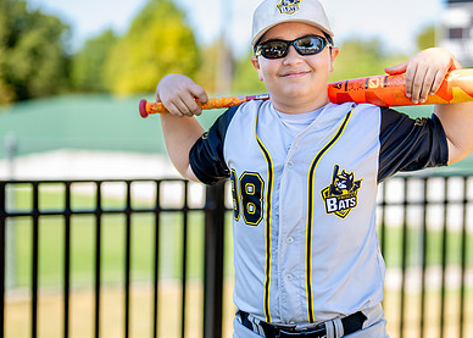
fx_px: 1397
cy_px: 190
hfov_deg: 19.1
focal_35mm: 104
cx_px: 323
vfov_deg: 13.8
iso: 100
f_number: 1.2
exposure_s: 1/1600
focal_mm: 50
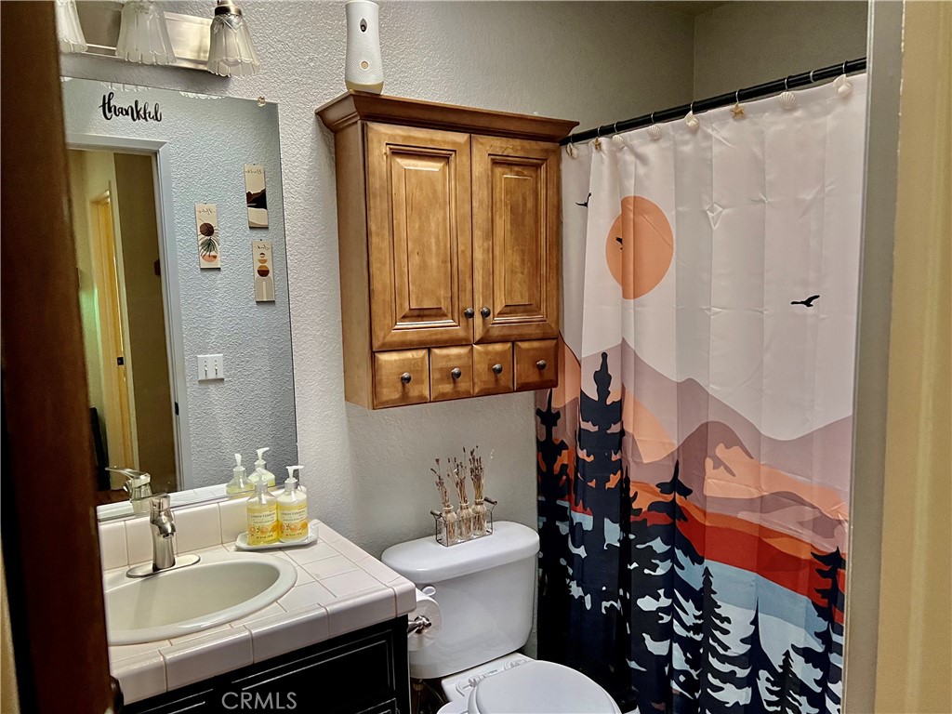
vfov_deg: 53.1
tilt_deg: -5.3
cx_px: 476
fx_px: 715
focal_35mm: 26
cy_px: 357
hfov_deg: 67.3
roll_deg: +1.0
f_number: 1.5
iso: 500
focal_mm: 5.7
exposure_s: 1/48
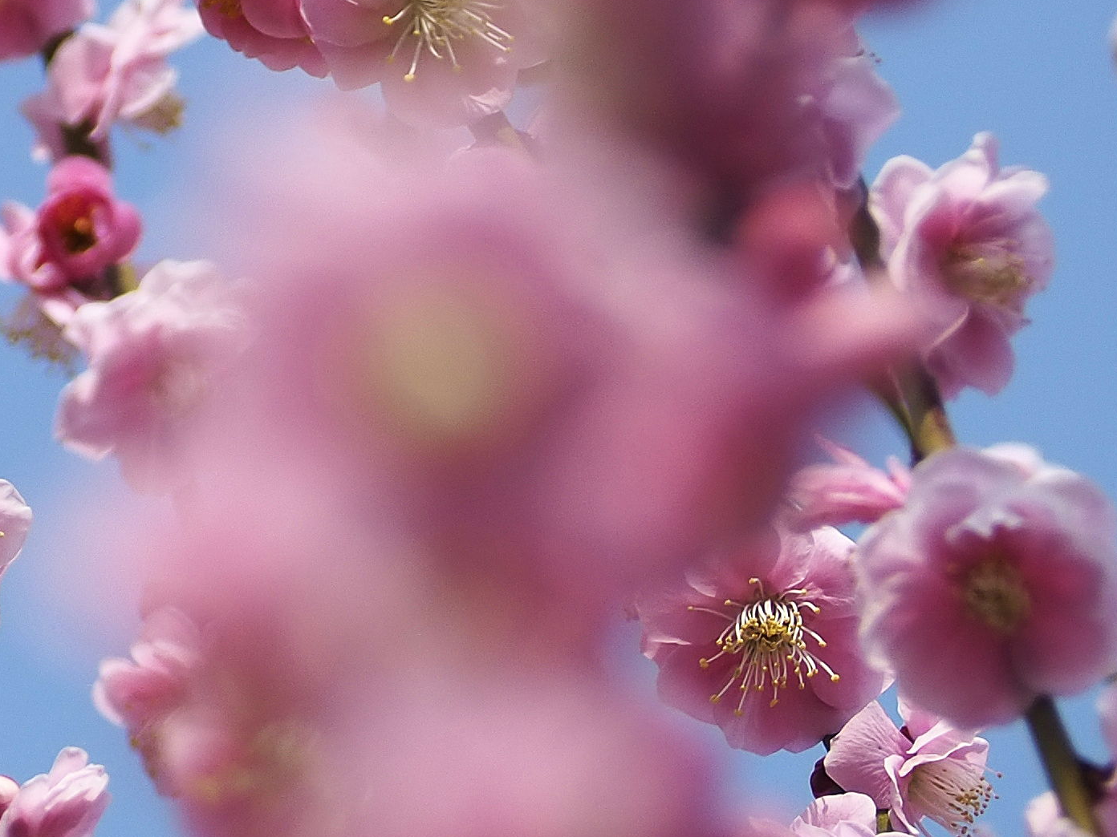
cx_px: -170
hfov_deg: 2.1
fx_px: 30978
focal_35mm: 960
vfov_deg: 1.5
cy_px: 193
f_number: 5.6
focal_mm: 145
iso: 200
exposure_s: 1/400
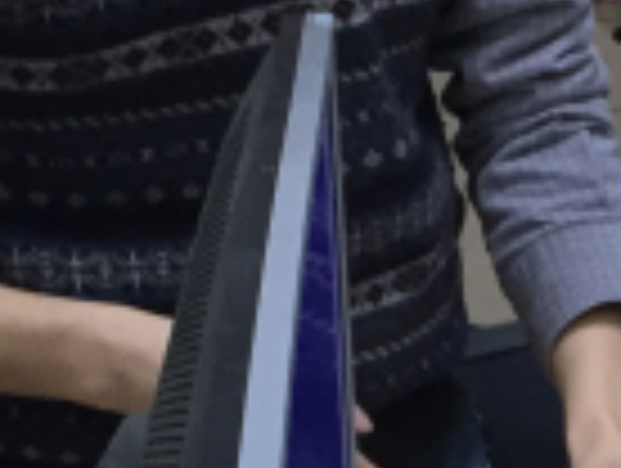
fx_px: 3019
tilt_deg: -26.5
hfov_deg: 11.3
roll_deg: -1.0
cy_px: 832
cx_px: 945
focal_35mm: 168
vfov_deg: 8.5
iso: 50
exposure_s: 1/33
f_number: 2.2
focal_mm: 4.15
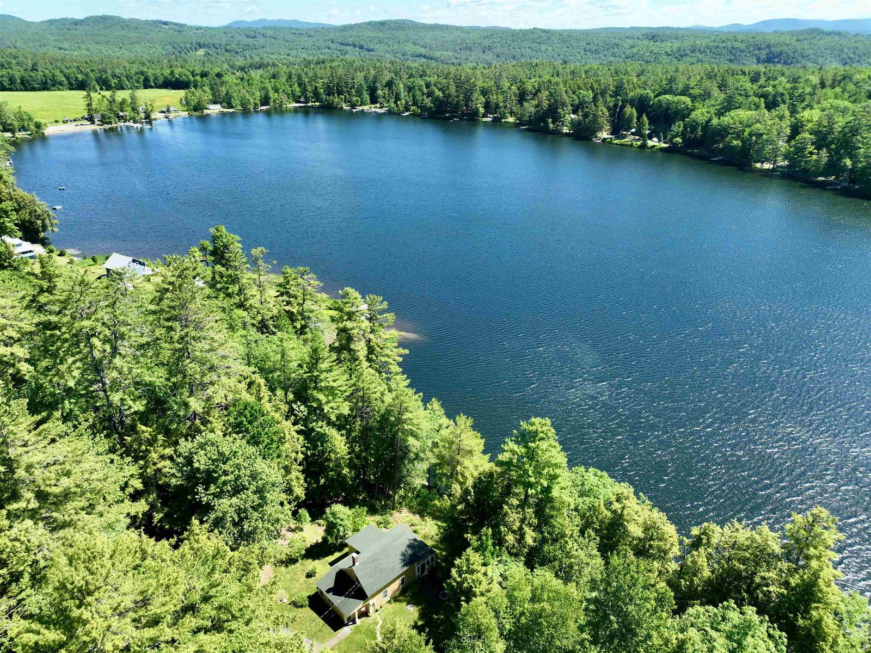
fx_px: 604
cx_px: 436
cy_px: 326
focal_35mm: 24
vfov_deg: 56.8
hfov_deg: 71.6
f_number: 2.8
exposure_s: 1/1250
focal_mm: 12.29
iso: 150
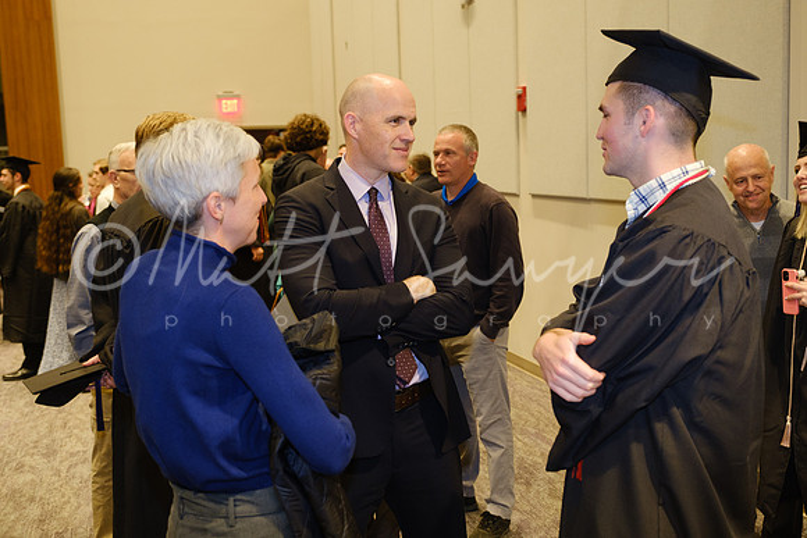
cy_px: 269
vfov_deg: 33.4
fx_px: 897
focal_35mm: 40
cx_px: 404
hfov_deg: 48.4
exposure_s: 1/60
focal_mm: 26.6
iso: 1600
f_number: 2.8
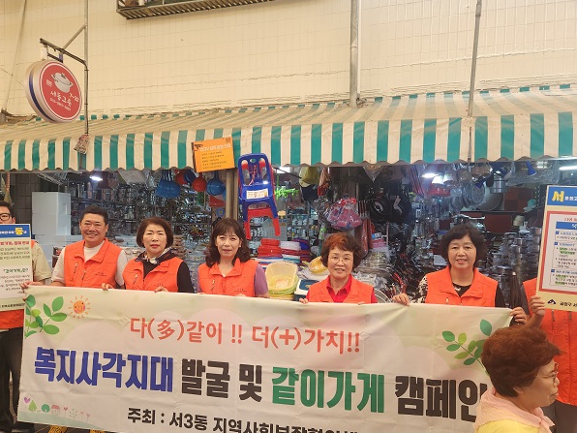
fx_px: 450
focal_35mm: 27
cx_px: 296
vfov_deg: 51.2
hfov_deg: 65.3
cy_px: 245
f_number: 1.8
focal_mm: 5.4
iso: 100
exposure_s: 1/180
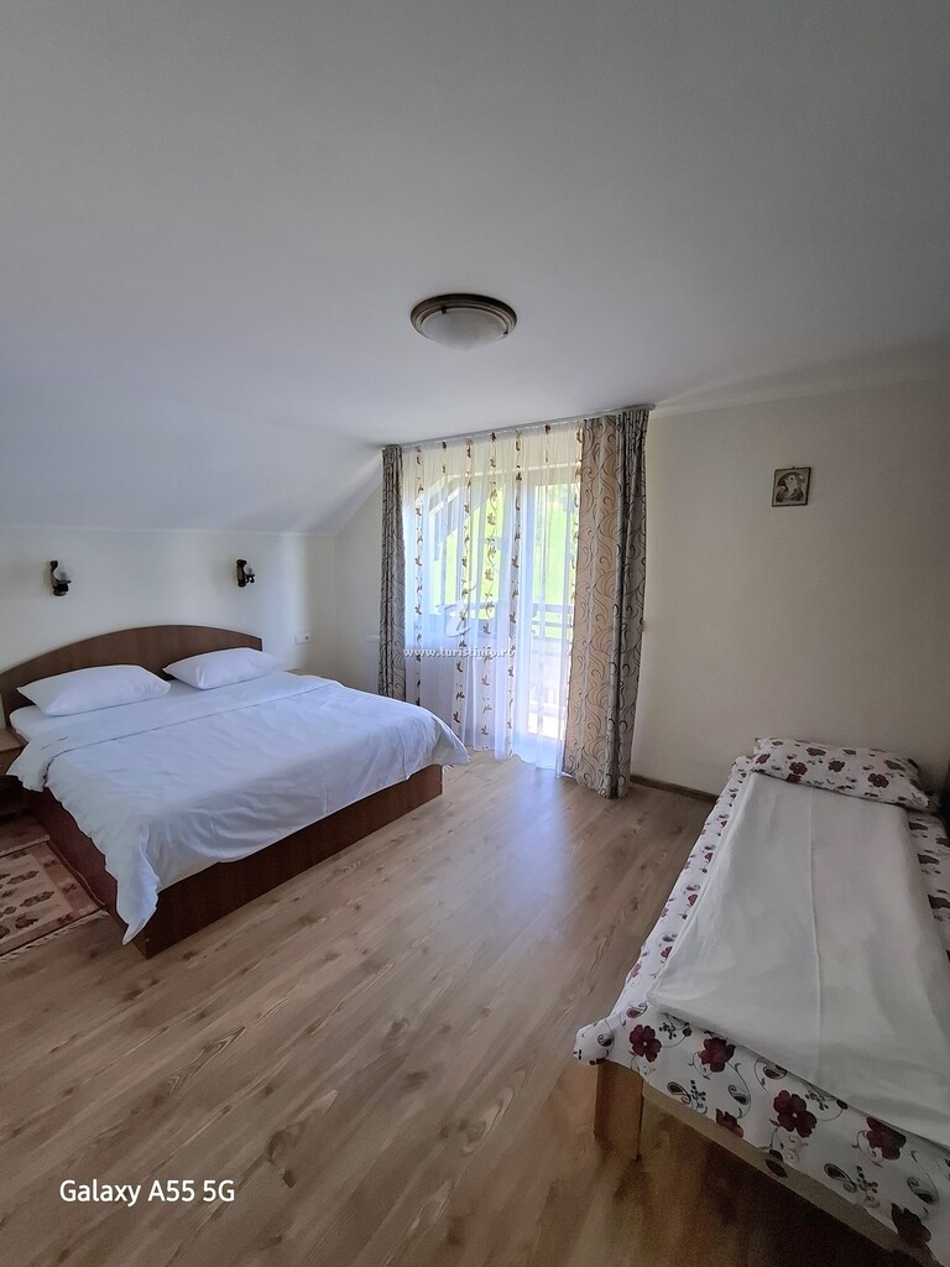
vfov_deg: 106.2
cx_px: 475
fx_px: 476
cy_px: 634
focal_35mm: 13
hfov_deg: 89.9
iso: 64
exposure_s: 1/50
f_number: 2.2
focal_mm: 1.74
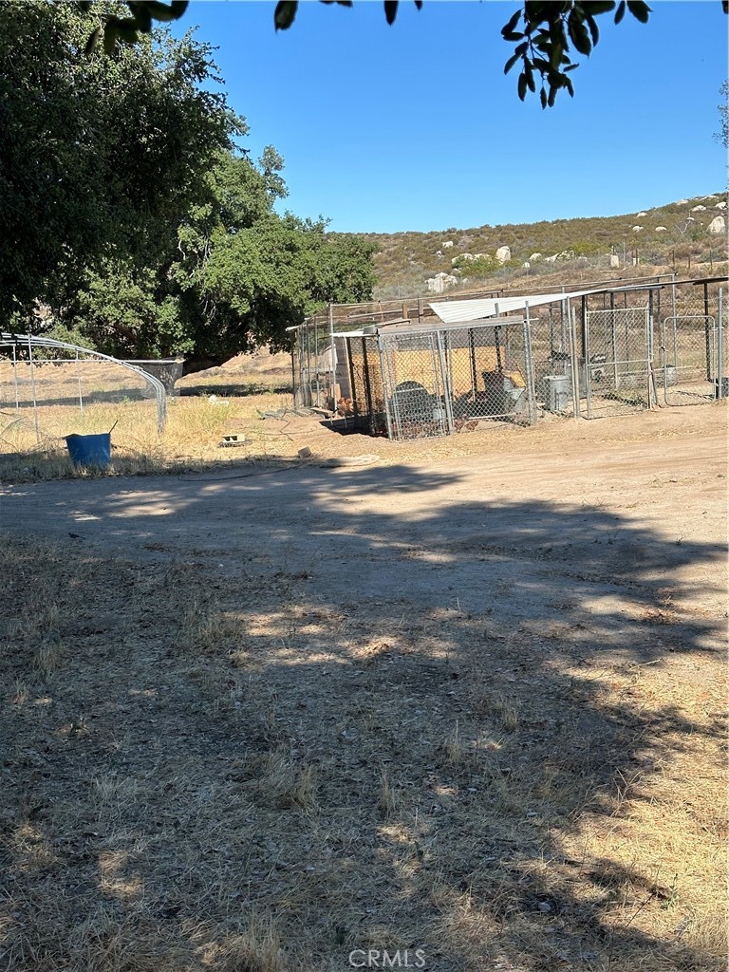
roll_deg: +2.7
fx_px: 1348
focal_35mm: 48
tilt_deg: -9.0
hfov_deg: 30.3
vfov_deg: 39.7
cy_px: 486
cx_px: 364
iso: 64
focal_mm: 6.86
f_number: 1.78
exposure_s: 1/2809
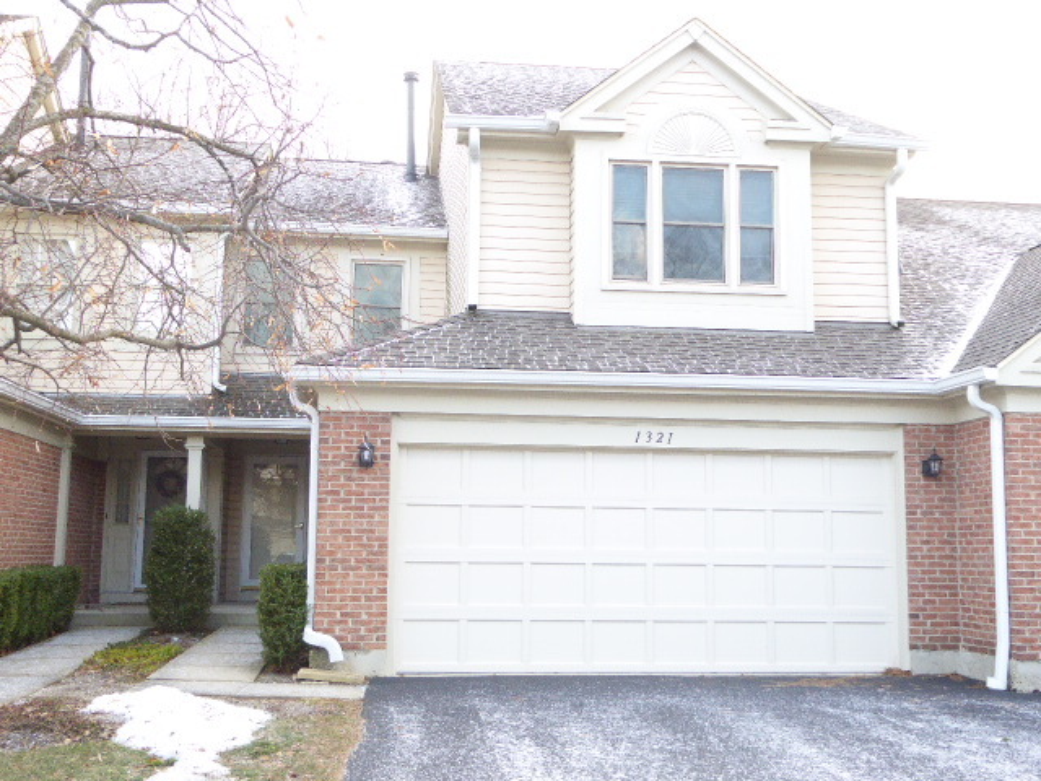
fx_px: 1263
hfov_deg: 44.8
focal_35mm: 42
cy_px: 390
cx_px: 520
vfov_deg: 34.3
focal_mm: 7.2
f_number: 3.8
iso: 320
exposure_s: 1/60
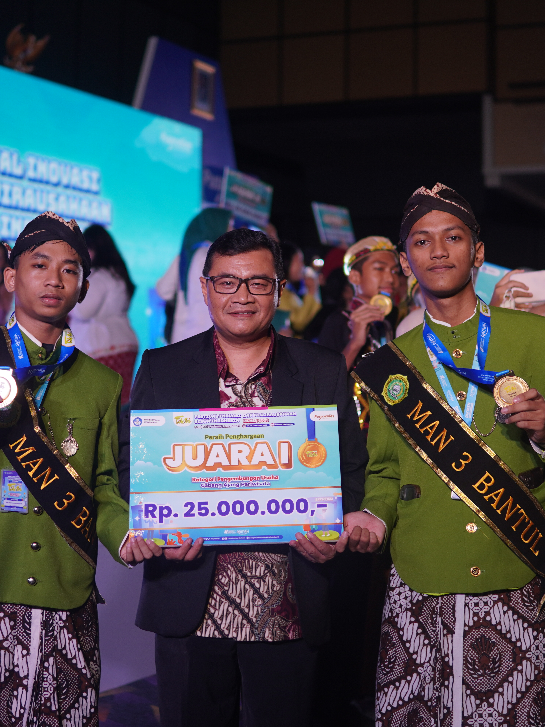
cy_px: 363
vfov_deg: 29.8
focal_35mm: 65
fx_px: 1365
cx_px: 261
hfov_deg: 22.6
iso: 100
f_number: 1.4
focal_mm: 30
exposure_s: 1/400
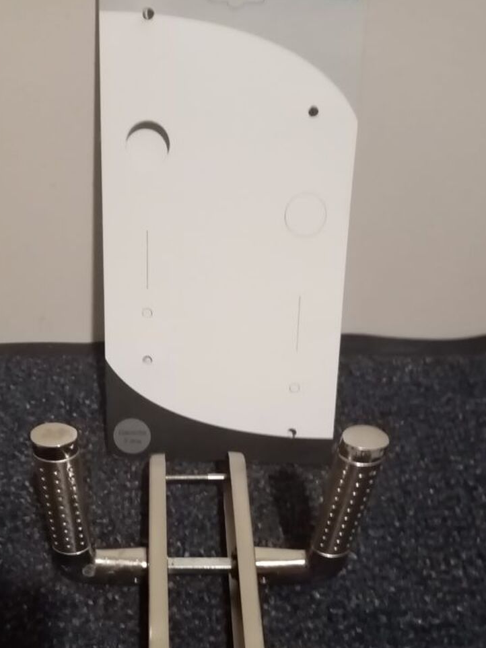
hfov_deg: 39.3
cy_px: 436
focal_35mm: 36
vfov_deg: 50.4
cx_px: 176
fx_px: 674
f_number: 1.8
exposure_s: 1/20
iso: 1014
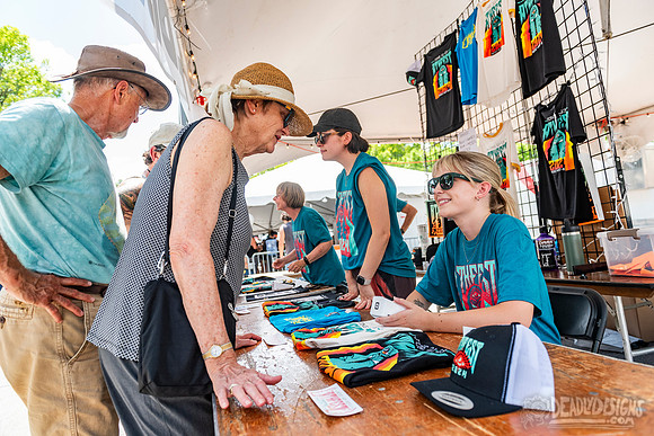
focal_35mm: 24
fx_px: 436
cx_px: 327
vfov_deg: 53.2
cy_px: 218
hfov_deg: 73.7
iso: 400
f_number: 4
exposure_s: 1/800
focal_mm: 24
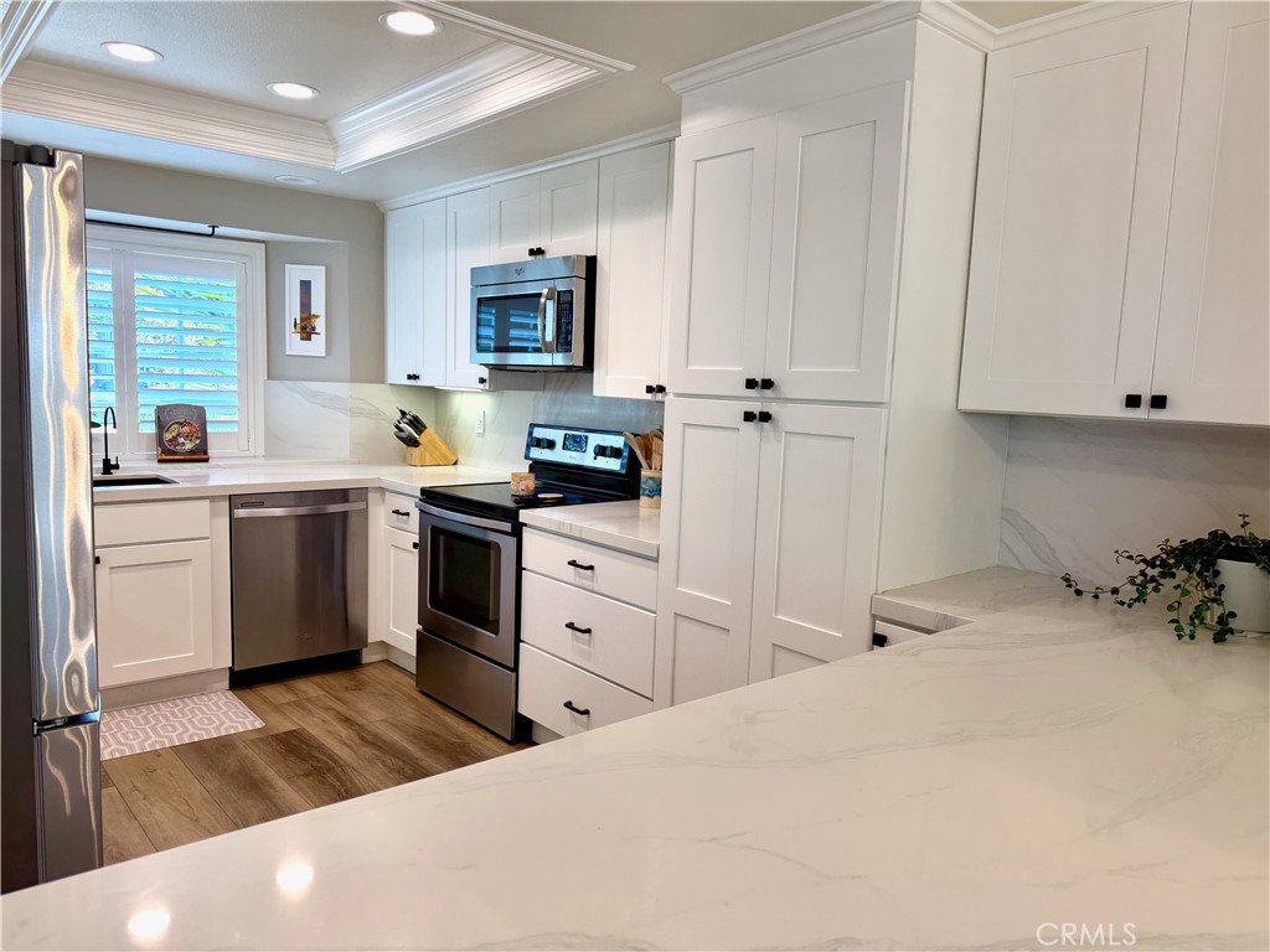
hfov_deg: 71.6
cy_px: 476
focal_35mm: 24
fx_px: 881
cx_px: 635
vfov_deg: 56.8
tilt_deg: -6.5
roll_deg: -2.8
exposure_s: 1/120
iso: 64
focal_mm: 6.76
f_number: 1.78
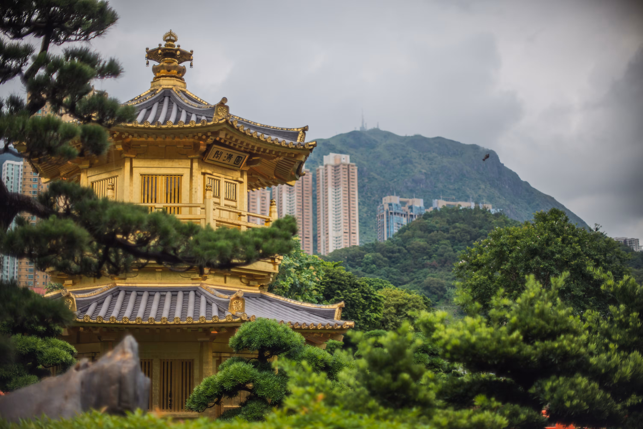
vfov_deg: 27.0
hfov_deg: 39.6
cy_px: 214
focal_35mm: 50
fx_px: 893
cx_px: 322
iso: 100
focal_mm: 50
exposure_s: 1/3200
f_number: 1.2
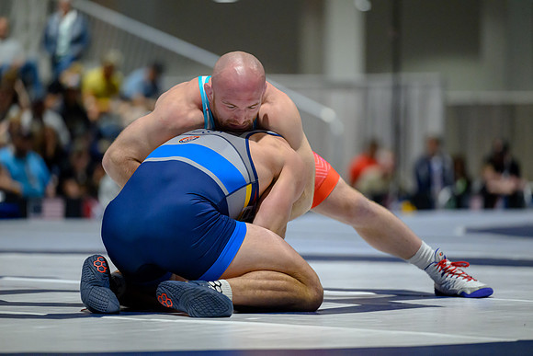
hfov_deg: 10.2
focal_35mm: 202
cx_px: 266
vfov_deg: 6.8
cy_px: 178
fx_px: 2988
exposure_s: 1/640
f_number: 2.8
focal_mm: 200
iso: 6400
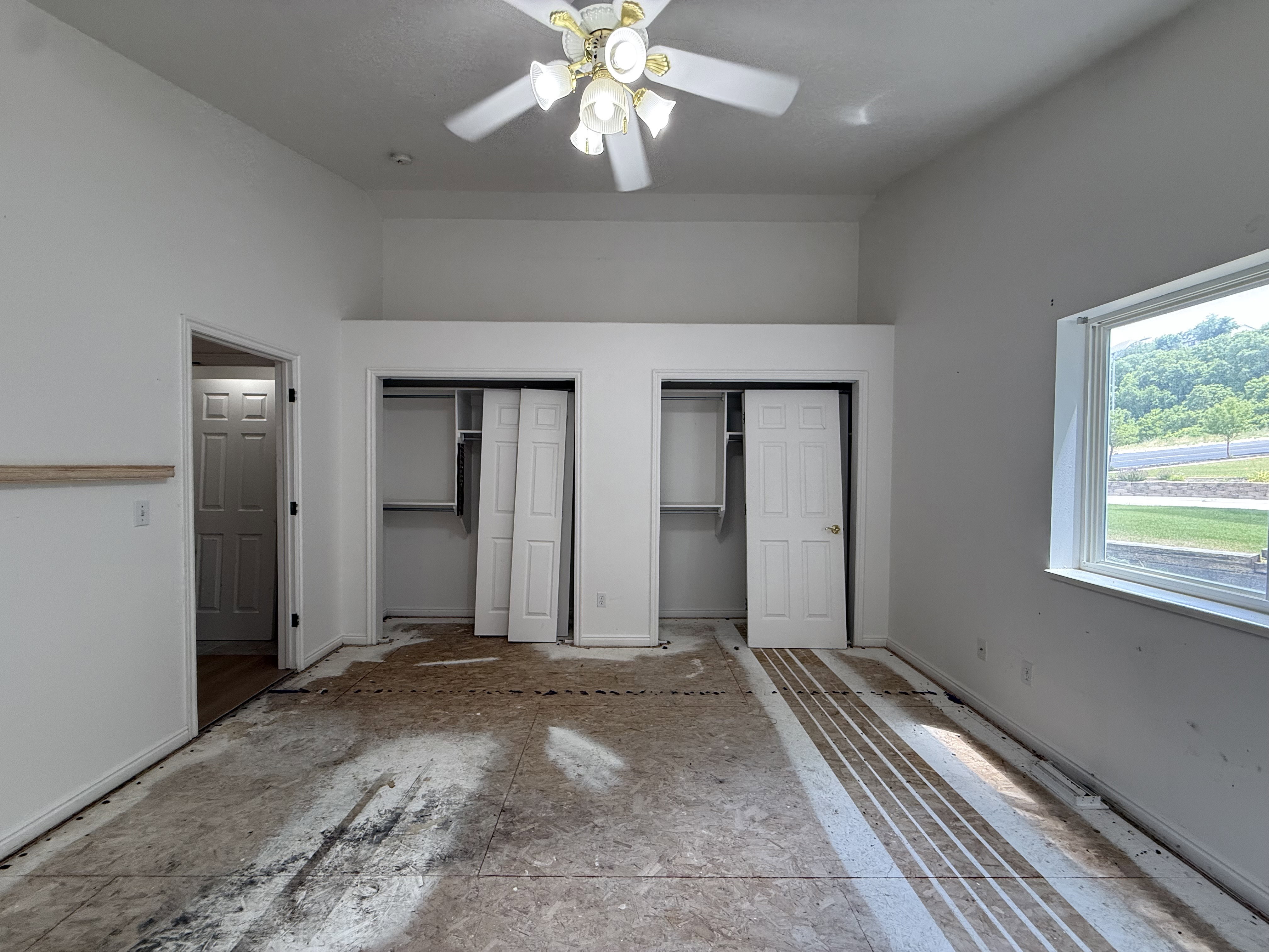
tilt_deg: -0.7
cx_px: 634
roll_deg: -0.6
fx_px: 513
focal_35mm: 14
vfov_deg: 85.7
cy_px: 476
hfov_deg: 102.1
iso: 160
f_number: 2.2
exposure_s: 1/120
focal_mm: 2.22
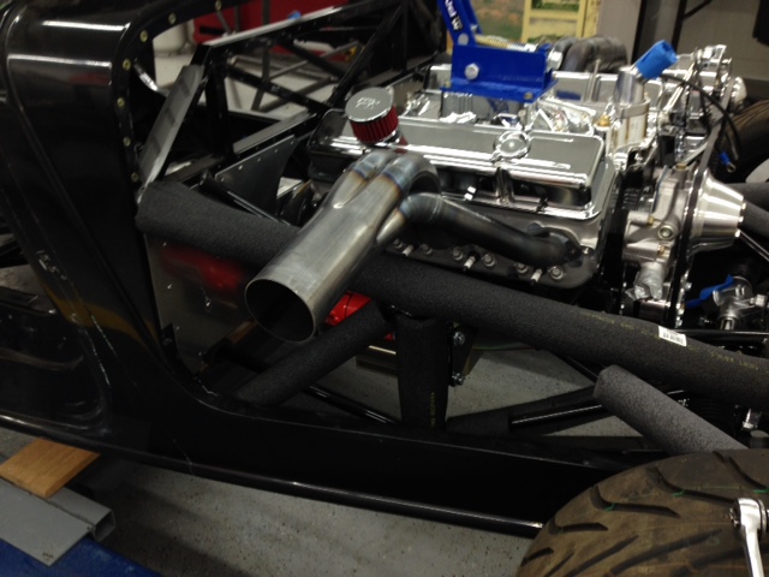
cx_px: 384
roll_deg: +1.0
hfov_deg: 55.4
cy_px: 288
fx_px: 733
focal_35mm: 33
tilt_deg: -29.8
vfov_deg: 42.9
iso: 50
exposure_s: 1/20
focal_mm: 4.12
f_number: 2.4
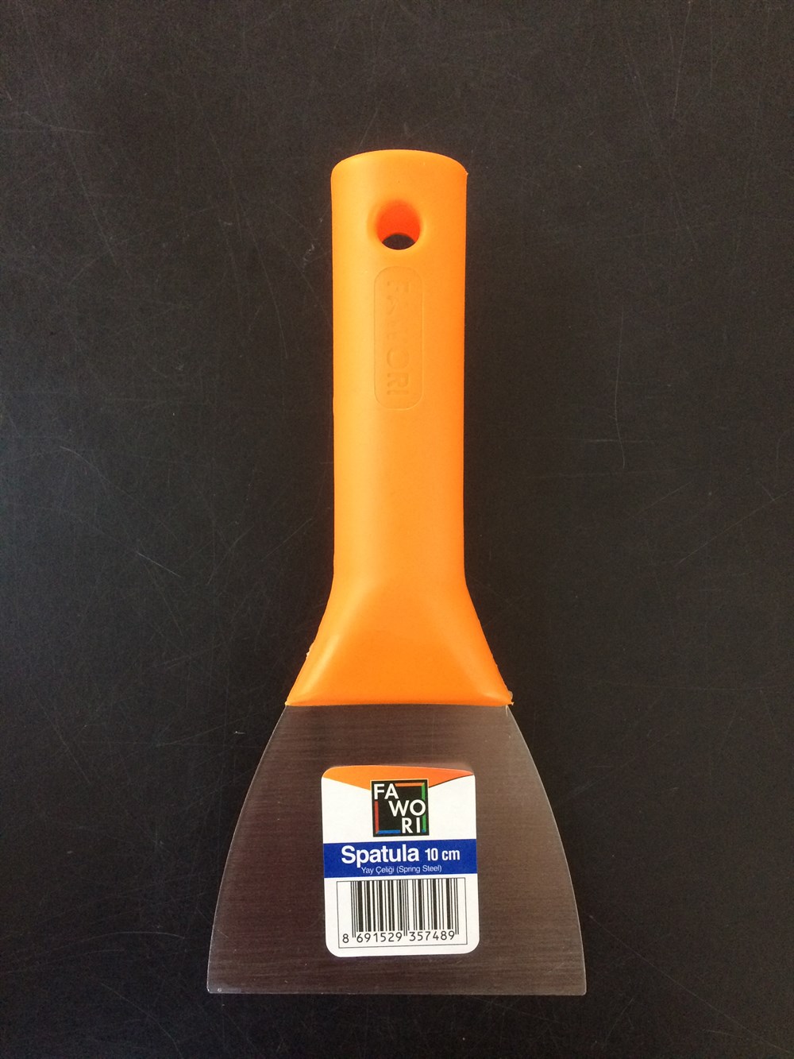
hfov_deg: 48.2
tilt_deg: -83.9
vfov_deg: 61.7
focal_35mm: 29
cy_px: 530
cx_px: 397
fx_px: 887
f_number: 2.2
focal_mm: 4.15
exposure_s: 1/33
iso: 320
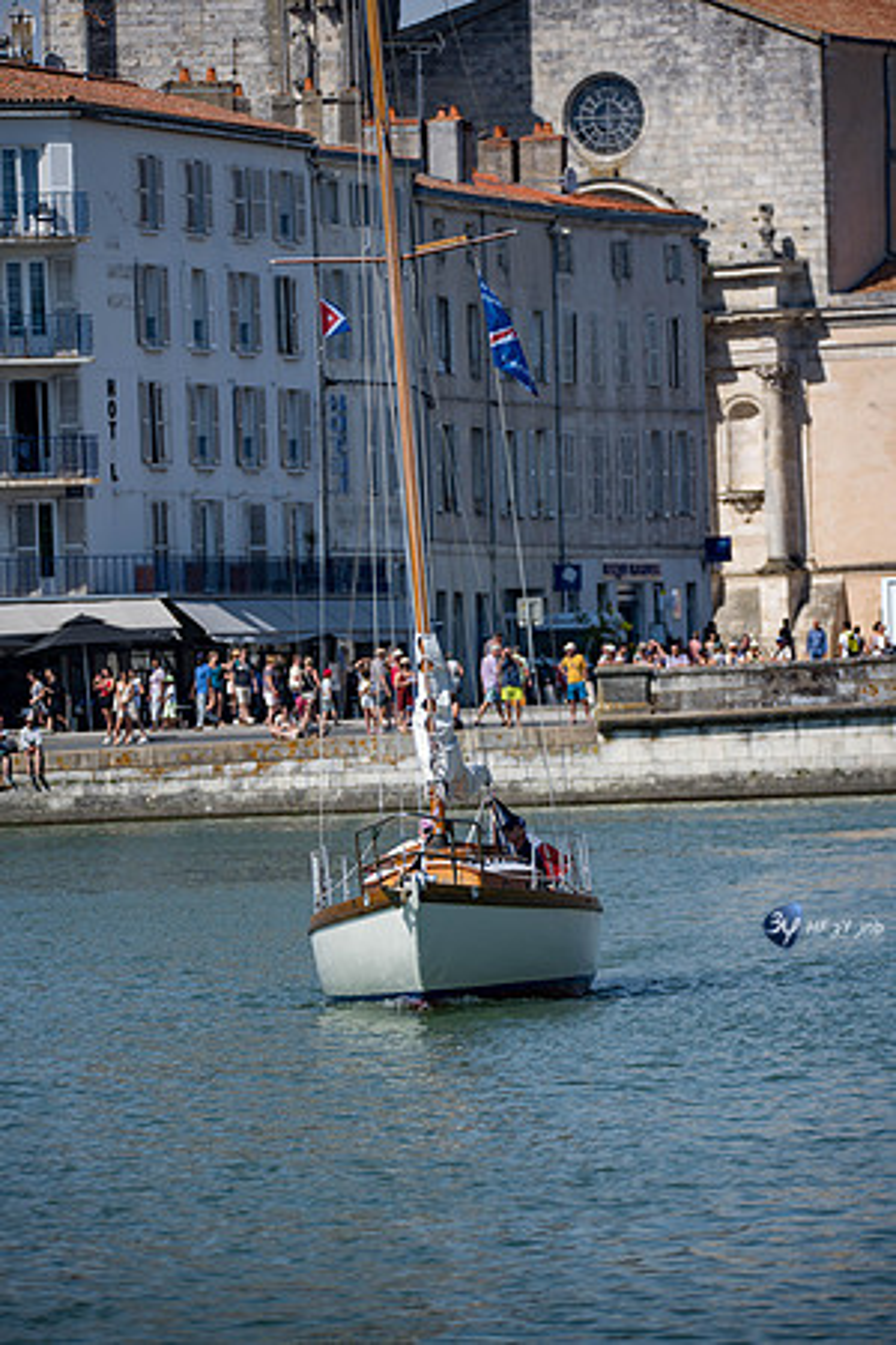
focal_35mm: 270
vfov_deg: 7.6
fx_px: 10079
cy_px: 672
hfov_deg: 5.1
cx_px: 448
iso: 72
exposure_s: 1/640
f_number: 5.6
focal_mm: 270
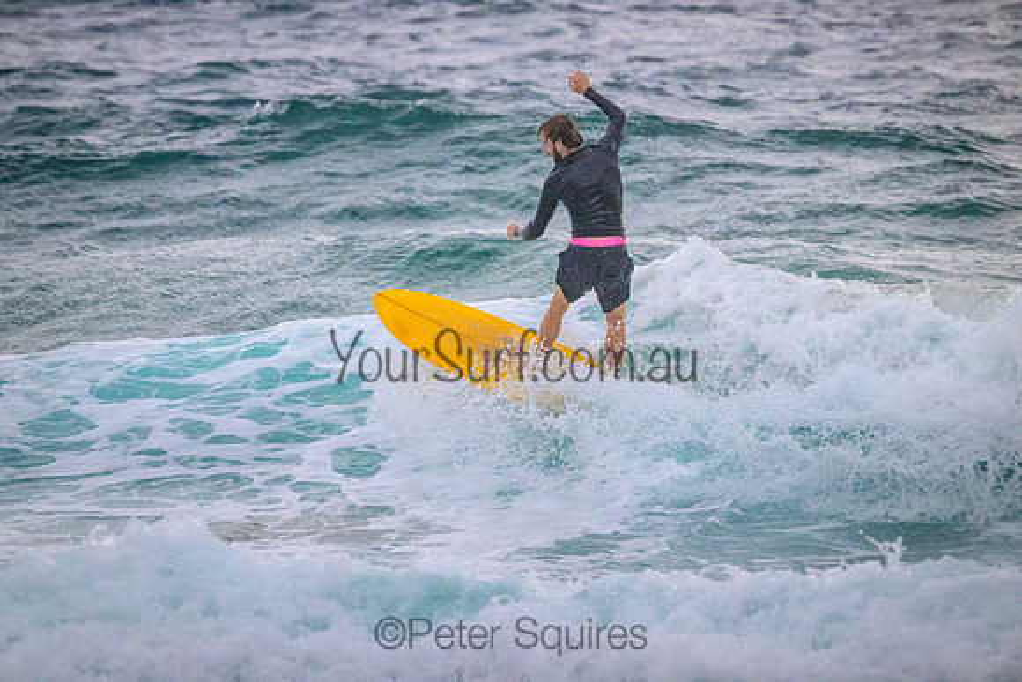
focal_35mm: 600
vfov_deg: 2.3
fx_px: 17037
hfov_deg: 3.4
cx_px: 511
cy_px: 341
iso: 10000
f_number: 11
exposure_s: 1/2000
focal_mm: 600
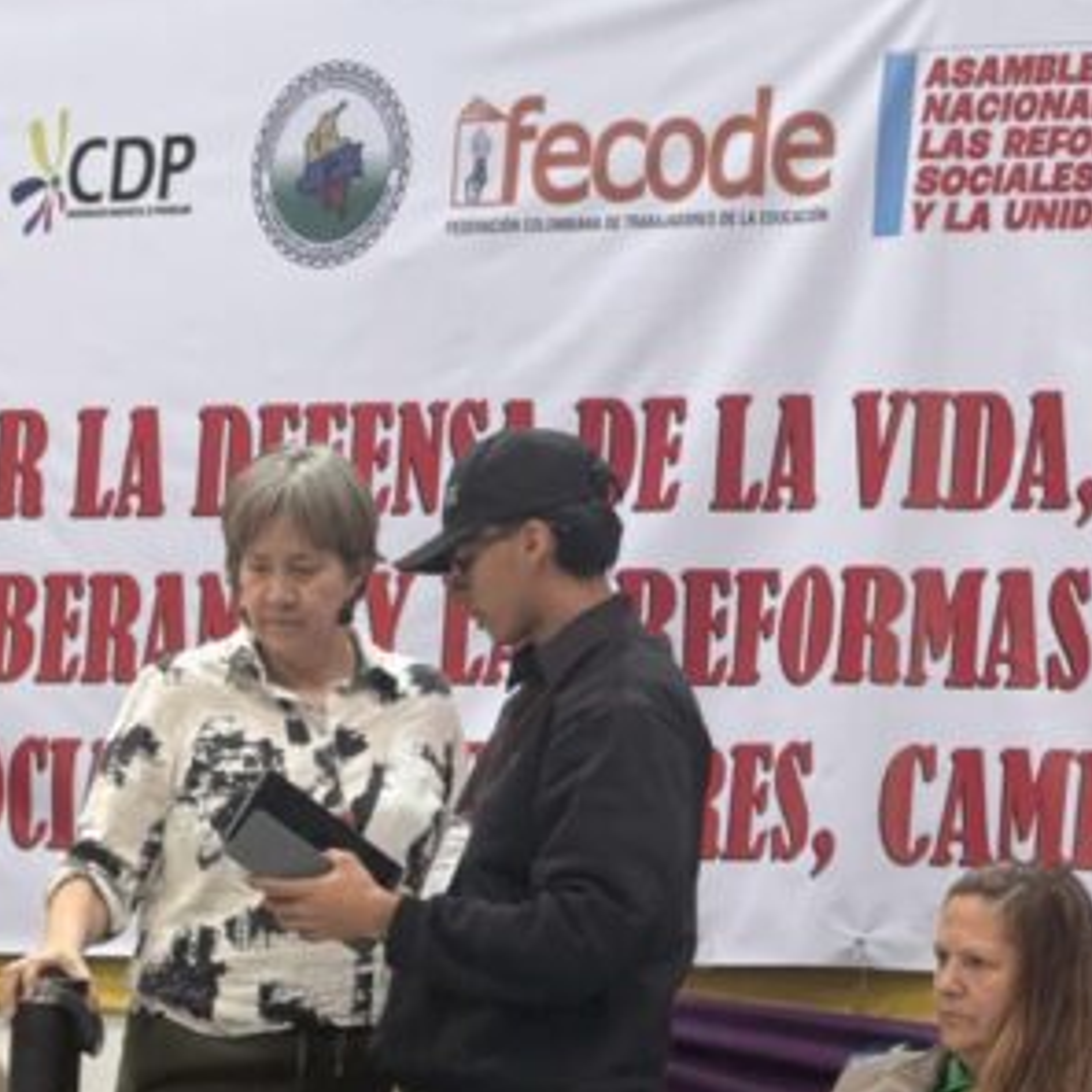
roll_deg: -4.1
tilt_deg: +5.2
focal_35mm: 233
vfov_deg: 7.5
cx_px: 598
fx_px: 8316
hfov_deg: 7.5
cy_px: 649
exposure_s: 1/120
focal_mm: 15.66
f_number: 2.8
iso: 160
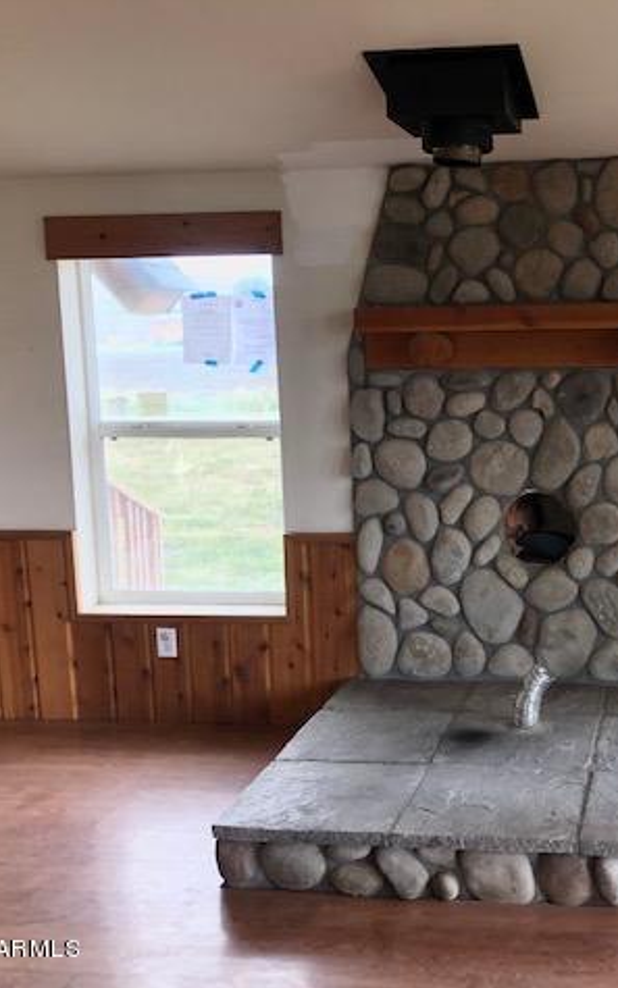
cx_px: 549
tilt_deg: -8.5
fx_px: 1078
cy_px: 491
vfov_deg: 49.3
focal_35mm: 40
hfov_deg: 30.7
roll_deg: +0.4
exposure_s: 1/120
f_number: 1.8
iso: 64
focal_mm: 3.99
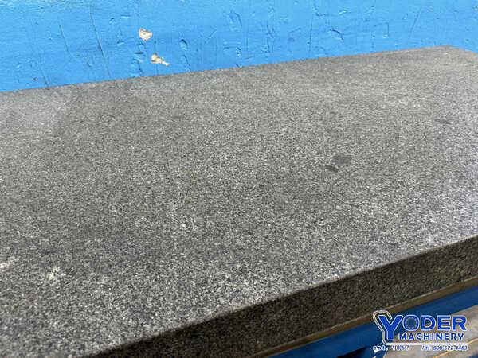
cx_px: 239
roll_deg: +0.8
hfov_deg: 71.6
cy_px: 179
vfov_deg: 56.8
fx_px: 331
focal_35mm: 24
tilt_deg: -35.7
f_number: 1.78
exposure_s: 1/60
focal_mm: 6.86
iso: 160
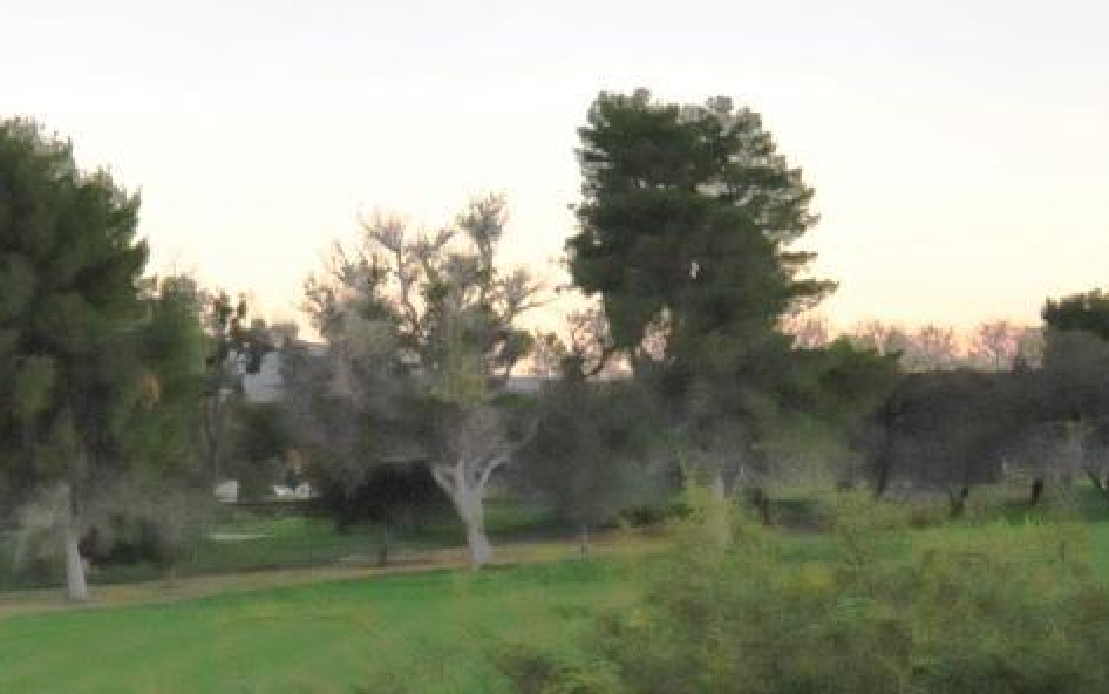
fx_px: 2812
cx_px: 59
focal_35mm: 93
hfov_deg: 21.7
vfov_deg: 14.1
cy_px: 427
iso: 2800
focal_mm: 16
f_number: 4
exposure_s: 1/500
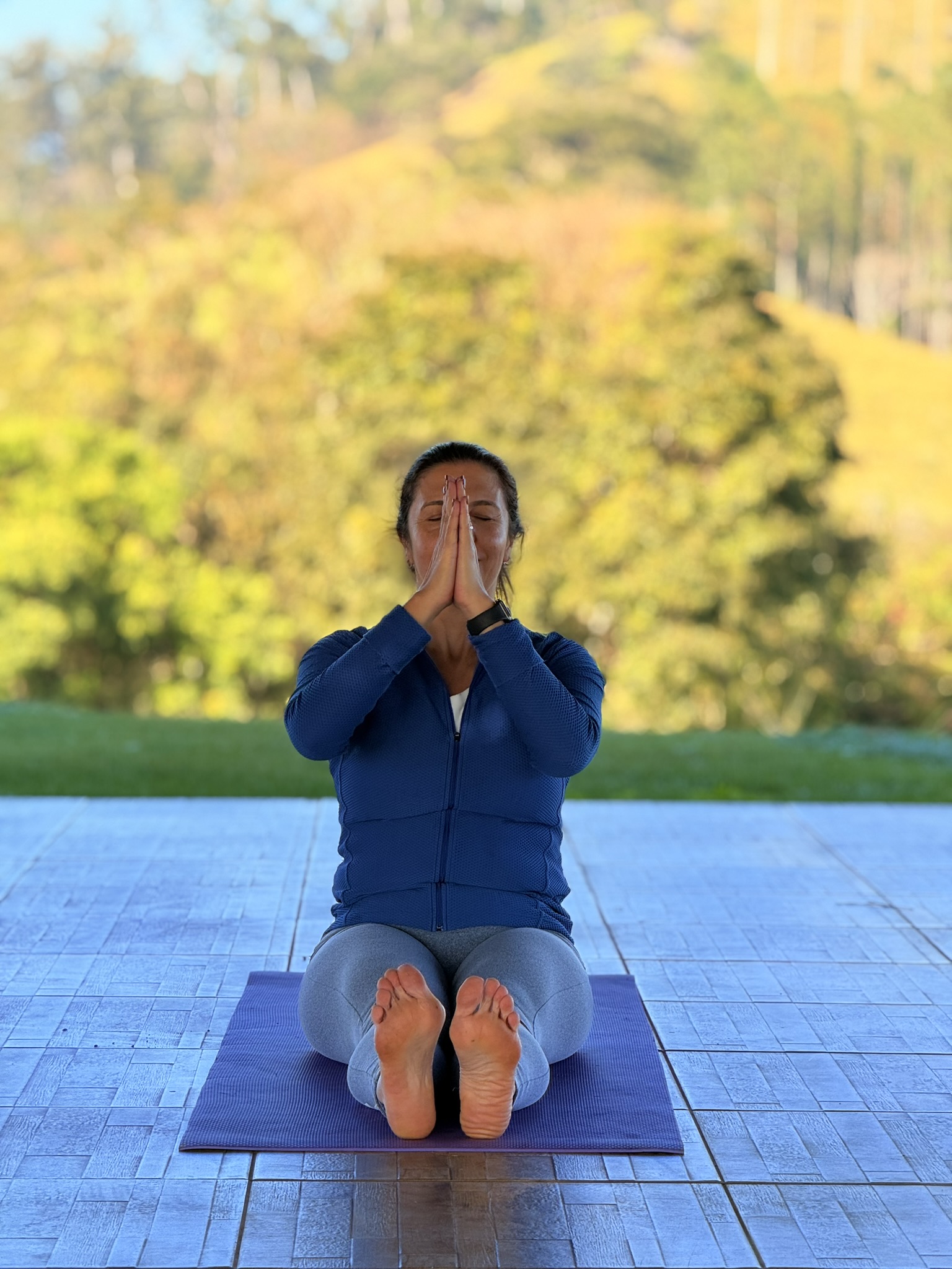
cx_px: 476
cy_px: 634
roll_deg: -0.3
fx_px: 4400
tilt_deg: -1.9
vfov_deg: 16.4
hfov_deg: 12.3
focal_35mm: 120
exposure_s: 1/365
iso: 50
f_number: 2.8
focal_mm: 15.66
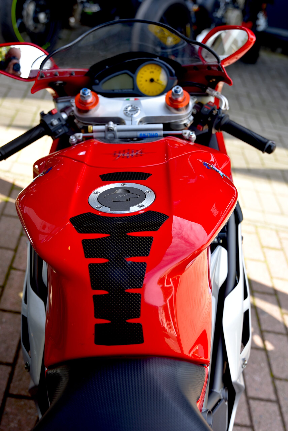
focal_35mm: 46
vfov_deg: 42.7
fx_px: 551
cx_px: 144
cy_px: 216
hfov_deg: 29.3
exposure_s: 1/80
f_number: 4.5
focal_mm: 46
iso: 100
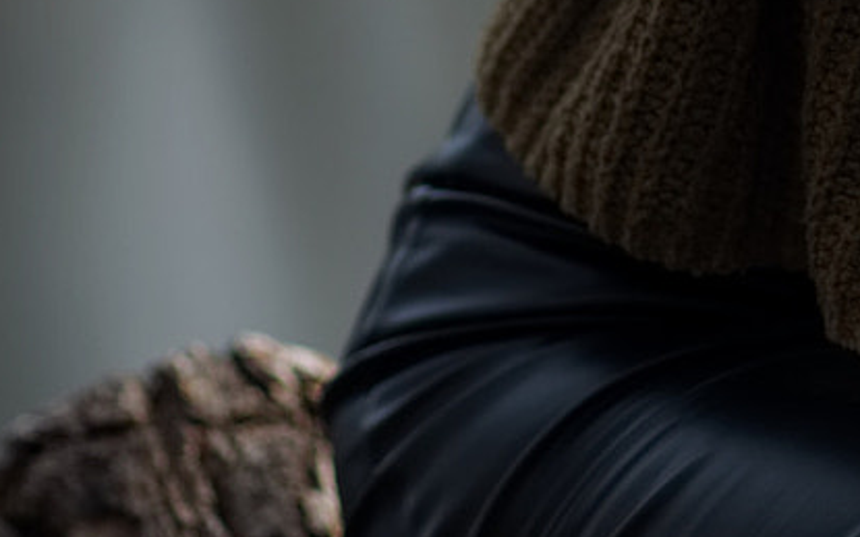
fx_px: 7825
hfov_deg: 6.3
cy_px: -479
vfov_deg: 3.9
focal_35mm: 334
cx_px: 1042
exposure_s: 1/1250
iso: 160
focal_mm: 85
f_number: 2
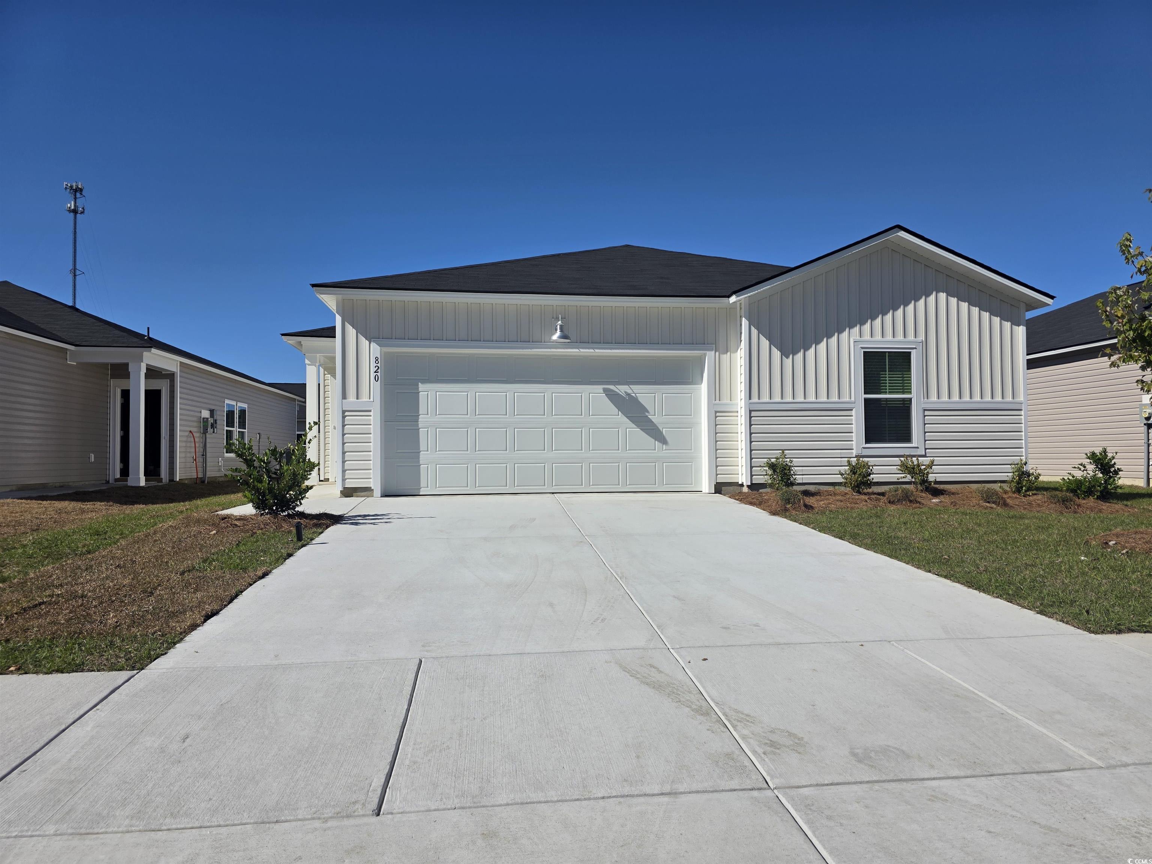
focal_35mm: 23
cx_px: 576
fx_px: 765
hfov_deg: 73.9
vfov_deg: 58.9
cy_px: 432
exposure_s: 1/7944
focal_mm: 6.3
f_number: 1.7
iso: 50
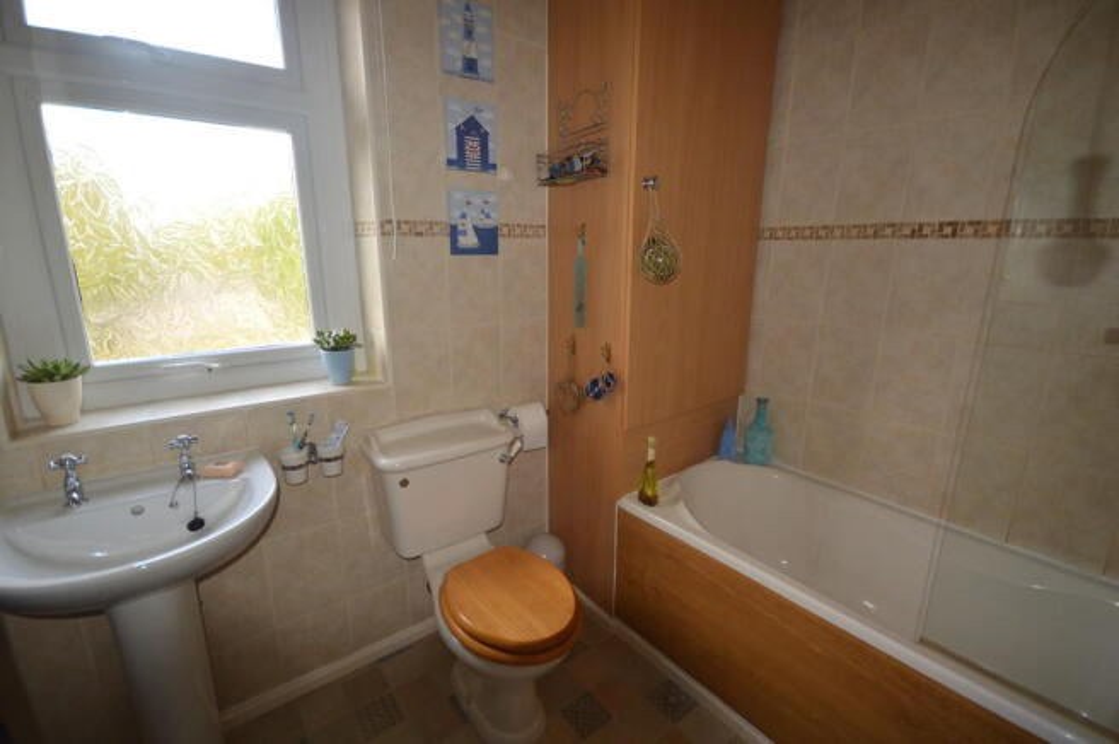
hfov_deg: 100.4
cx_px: 560
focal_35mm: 15
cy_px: 372
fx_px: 466
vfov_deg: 77.2
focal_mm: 10
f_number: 4
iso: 400
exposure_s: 1/60
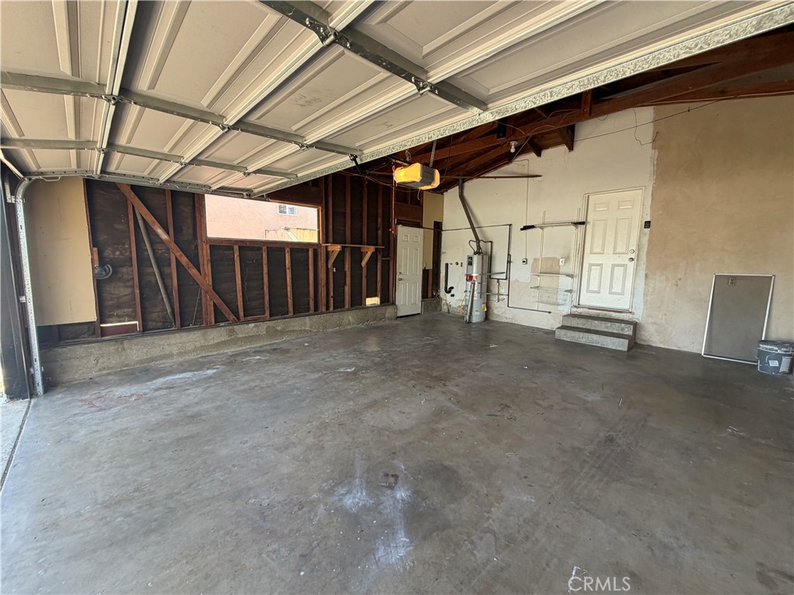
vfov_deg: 85.7
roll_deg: -0.1
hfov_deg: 102.1
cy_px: 298
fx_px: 321
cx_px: 397
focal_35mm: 14
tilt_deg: -5.9
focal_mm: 2.22
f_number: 2.2
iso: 80
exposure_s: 1/121
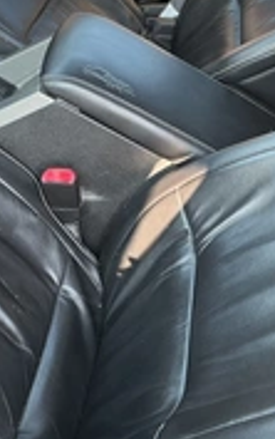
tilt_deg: -39.3
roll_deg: -36.1
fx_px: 801
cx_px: 111
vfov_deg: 30.6
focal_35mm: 67
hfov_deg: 19.5
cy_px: 221
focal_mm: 3
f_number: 1.8
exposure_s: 1/122
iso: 64
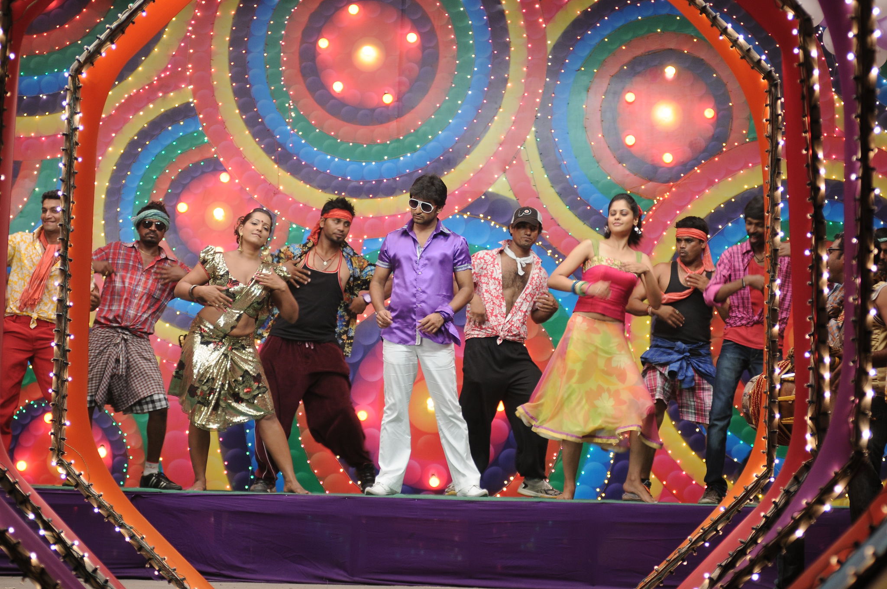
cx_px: 444
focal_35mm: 129
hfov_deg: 15.9
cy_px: 294
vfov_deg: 10.6
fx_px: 3174
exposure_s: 1/60
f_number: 2.8
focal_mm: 86
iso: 400
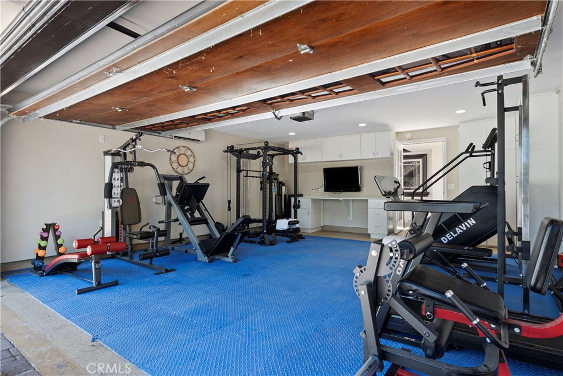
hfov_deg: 84.0
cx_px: 282
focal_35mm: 20
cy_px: 188
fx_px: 313
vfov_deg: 61.9
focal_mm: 20
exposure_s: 1/1.43
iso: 80
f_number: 8
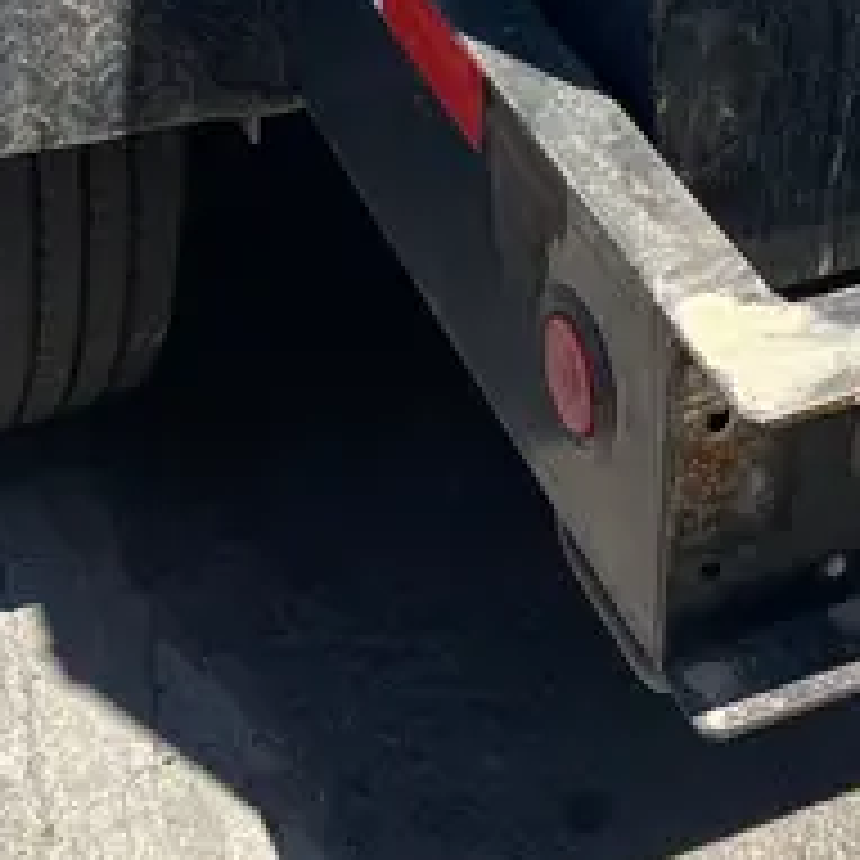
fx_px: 2473
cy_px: -664
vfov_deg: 16.6
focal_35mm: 88
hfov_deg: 19.7
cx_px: 500
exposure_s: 1/1996
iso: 32
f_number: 1.8
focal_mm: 4.25
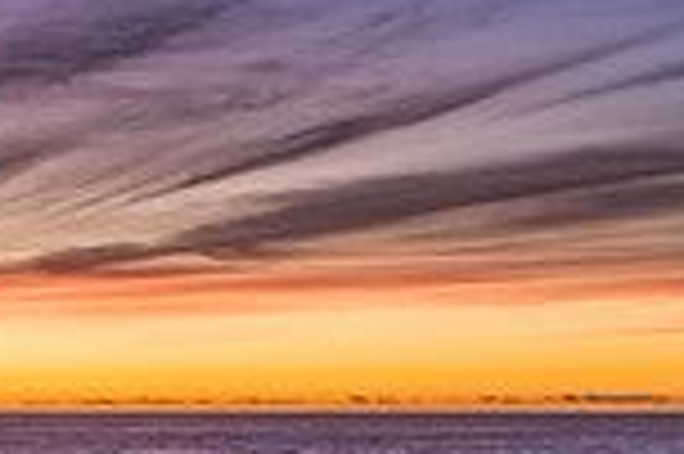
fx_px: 1765
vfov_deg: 13.9
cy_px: 638
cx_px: -418
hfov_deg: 18.7
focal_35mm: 93
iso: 200
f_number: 11
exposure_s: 1.6
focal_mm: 24
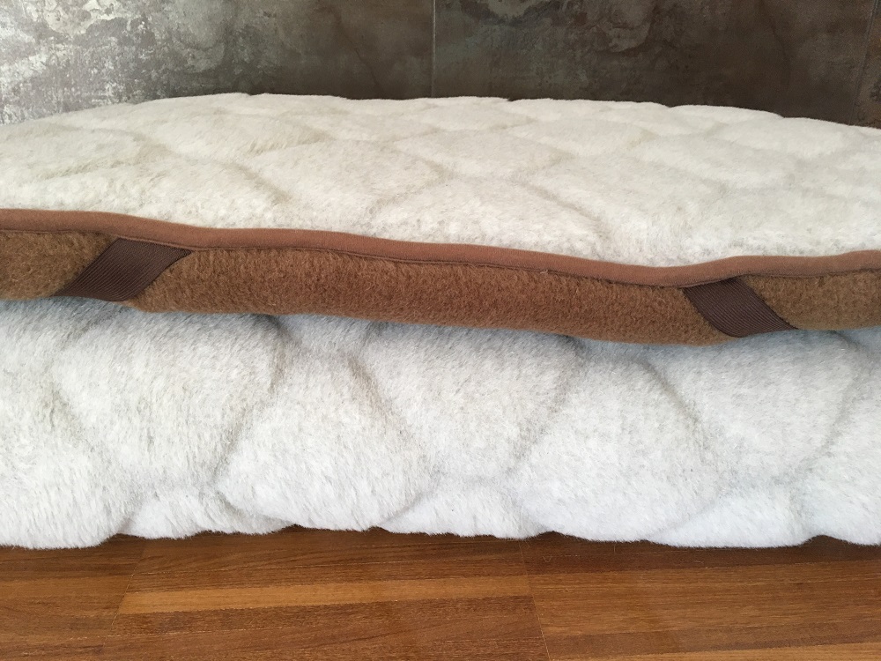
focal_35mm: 29
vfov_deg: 48.2
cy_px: 330
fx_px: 738
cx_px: 440
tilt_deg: -23.4
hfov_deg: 61.7
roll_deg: -1.4
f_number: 2.2
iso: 64
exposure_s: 1/33
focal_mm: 4.15
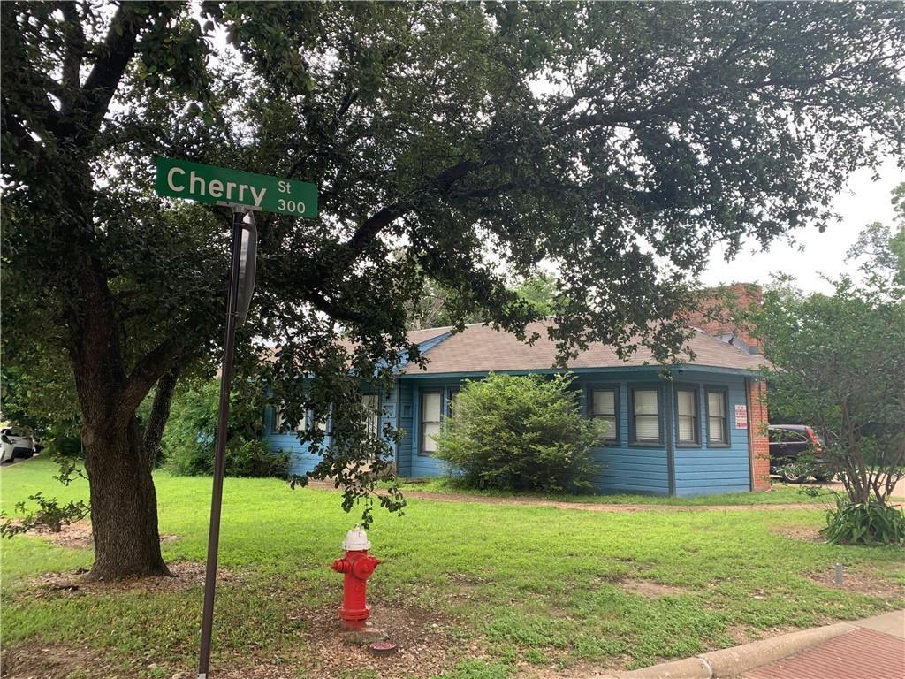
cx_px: 452
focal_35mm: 26
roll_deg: +0.1
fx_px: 680
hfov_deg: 67.3
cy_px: 340
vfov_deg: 53.1
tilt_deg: +5.7
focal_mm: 4.25
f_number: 1.8
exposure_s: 1/181
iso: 25
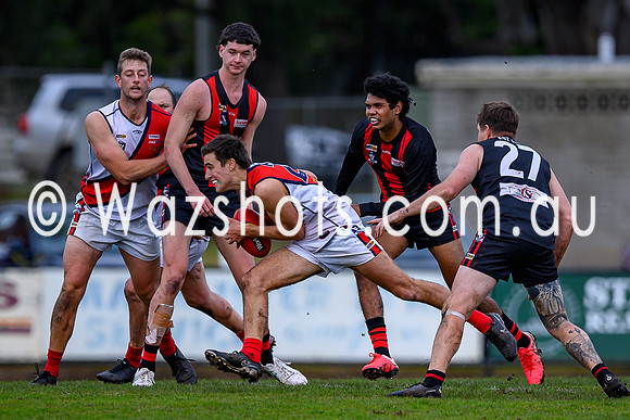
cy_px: 256
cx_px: 379
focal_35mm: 973
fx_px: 17027
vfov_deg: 1.4
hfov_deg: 2.1
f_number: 4
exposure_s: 1/1250
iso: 220
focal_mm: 500
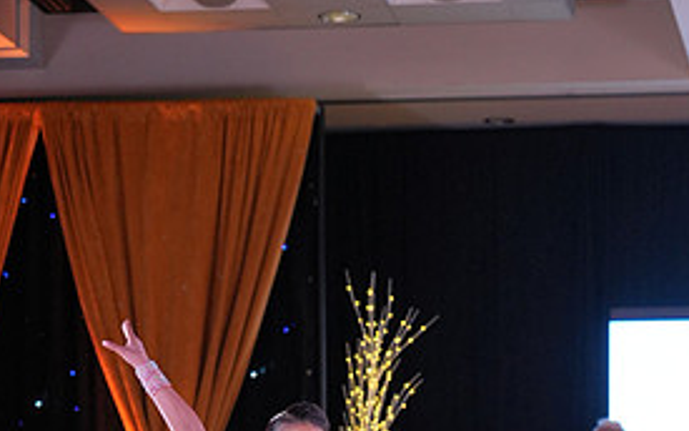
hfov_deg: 13.3
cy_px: 722
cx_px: 470
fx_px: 2949
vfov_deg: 8.1
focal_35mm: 157
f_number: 3.5
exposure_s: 1/400
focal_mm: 73
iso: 1600
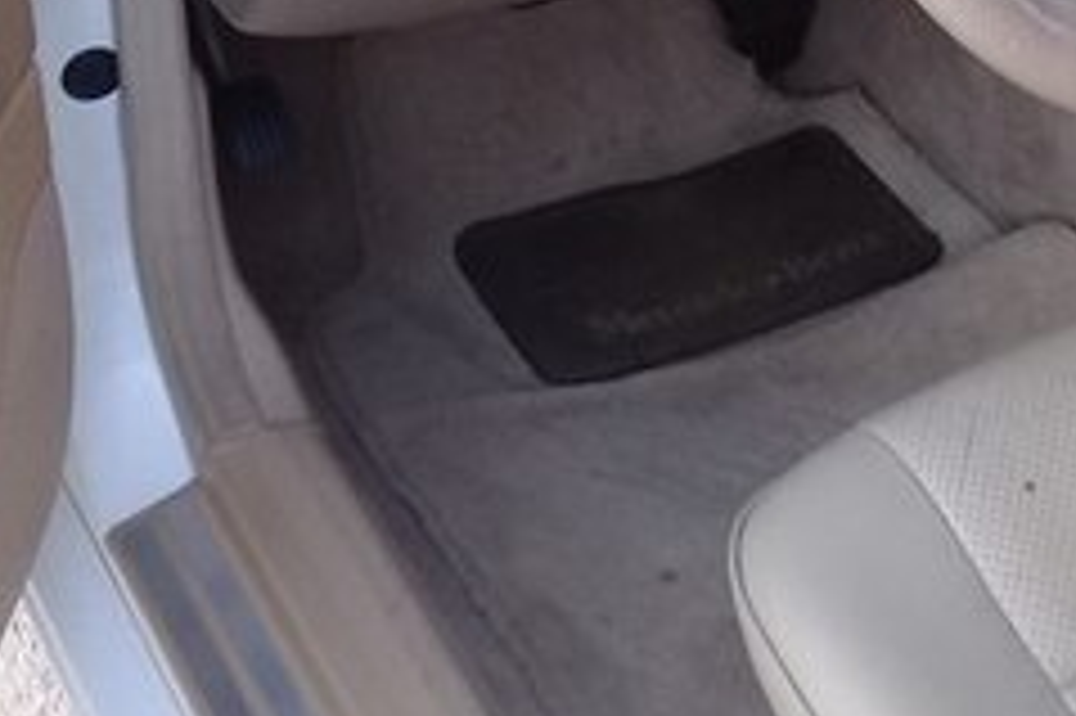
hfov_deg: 22.7
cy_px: -142
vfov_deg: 14.8
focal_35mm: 89
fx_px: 2658
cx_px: 761
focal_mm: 3.3
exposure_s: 1/50
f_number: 2.2
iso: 50
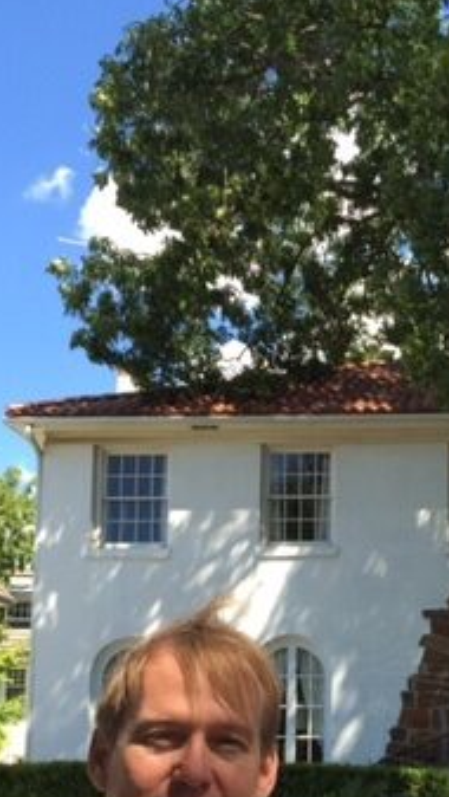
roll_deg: -0.9
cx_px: 475
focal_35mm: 60
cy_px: 634
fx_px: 1268
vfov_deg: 33.9
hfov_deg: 19.4
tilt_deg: +10.1
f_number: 2.2
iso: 32
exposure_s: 1/599
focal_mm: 4.15
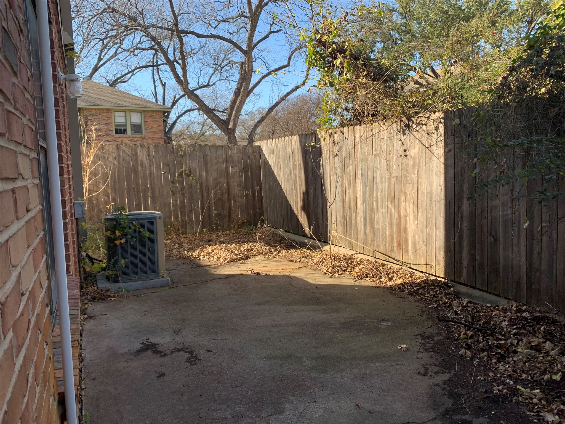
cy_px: 212
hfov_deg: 67.3
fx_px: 424
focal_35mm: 26
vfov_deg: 53.1
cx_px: 282
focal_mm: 4.25
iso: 25
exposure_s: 1/463
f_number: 1.8
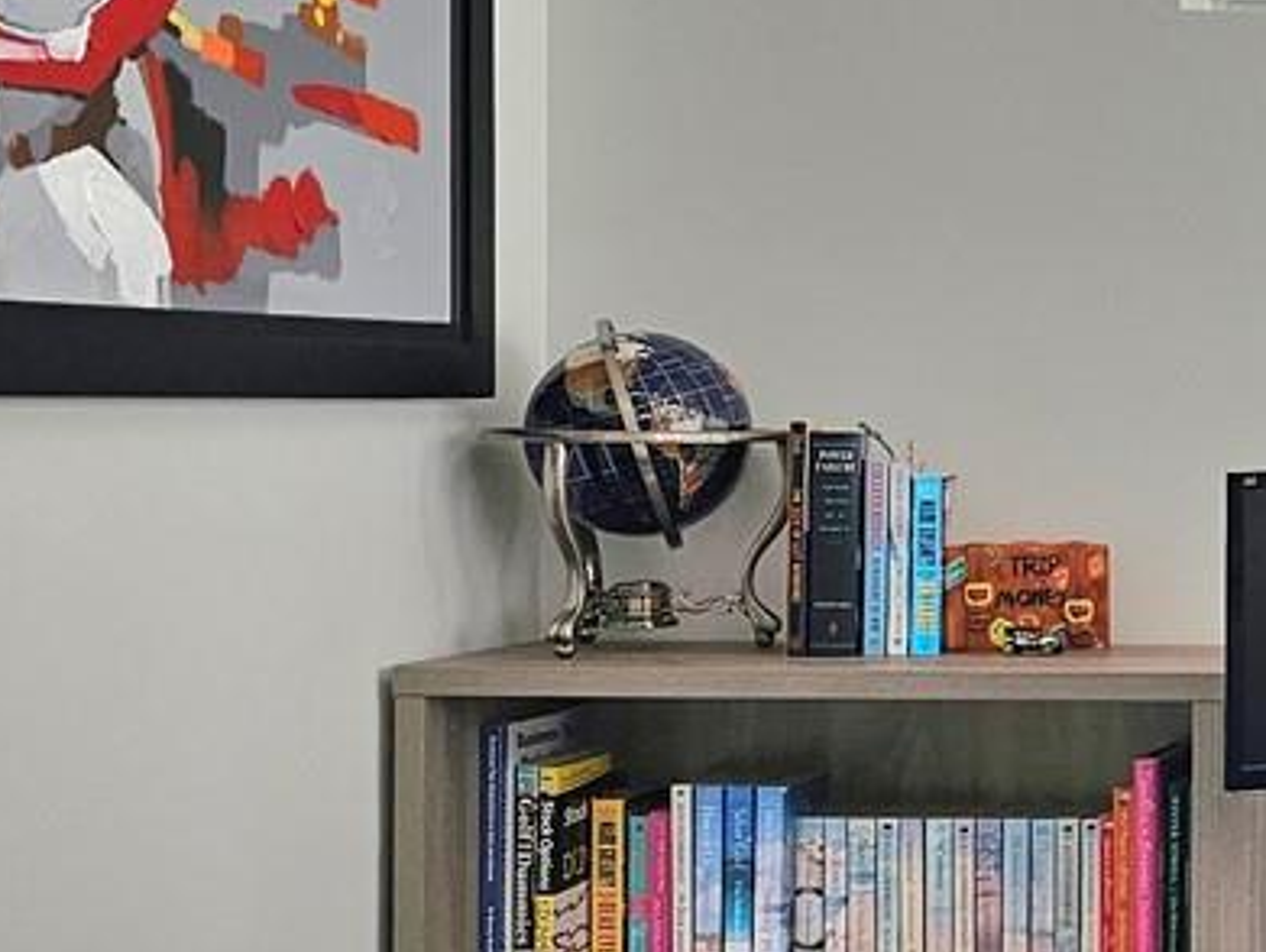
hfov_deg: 17.9
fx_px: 3441
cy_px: 466
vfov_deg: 15.8
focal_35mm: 94
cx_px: 2056
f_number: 1.7
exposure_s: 1/120
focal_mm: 6.3
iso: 16
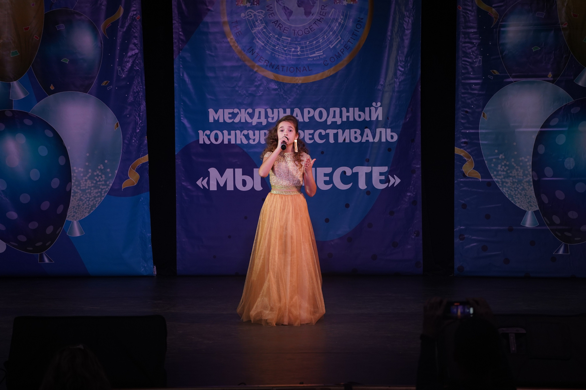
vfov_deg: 10.9
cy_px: 195
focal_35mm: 126
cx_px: 293
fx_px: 2051
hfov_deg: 16.3
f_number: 5.6
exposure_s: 1/250
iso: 1600
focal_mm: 126
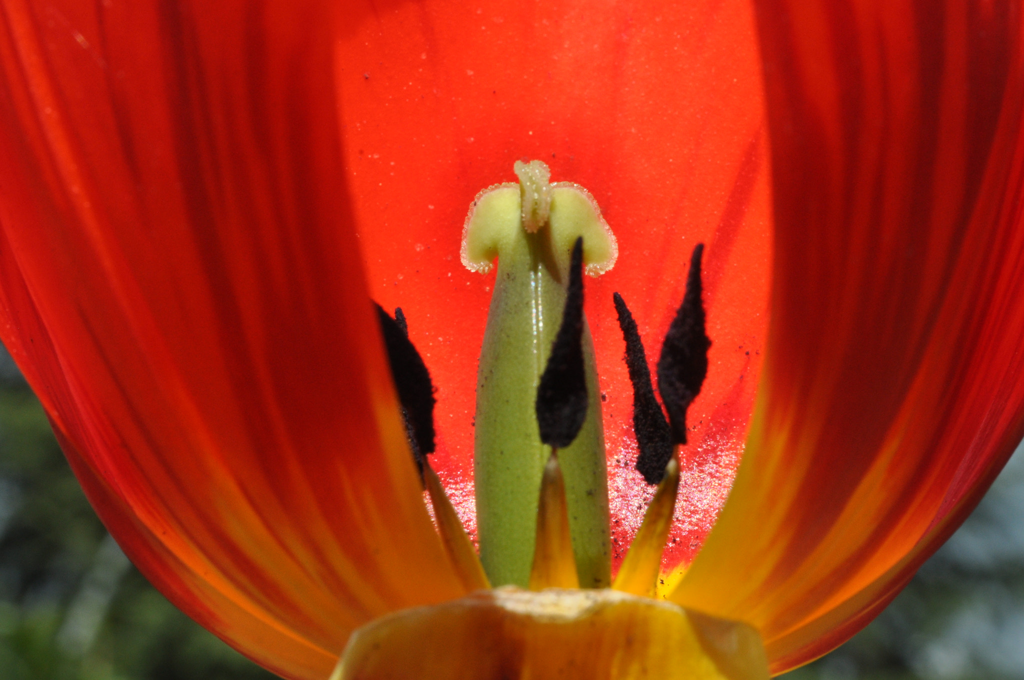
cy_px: 340
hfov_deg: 22.6
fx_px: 2557
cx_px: 512
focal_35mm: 90
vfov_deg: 15.1
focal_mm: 60
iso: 500
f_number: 22
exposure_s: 1/200
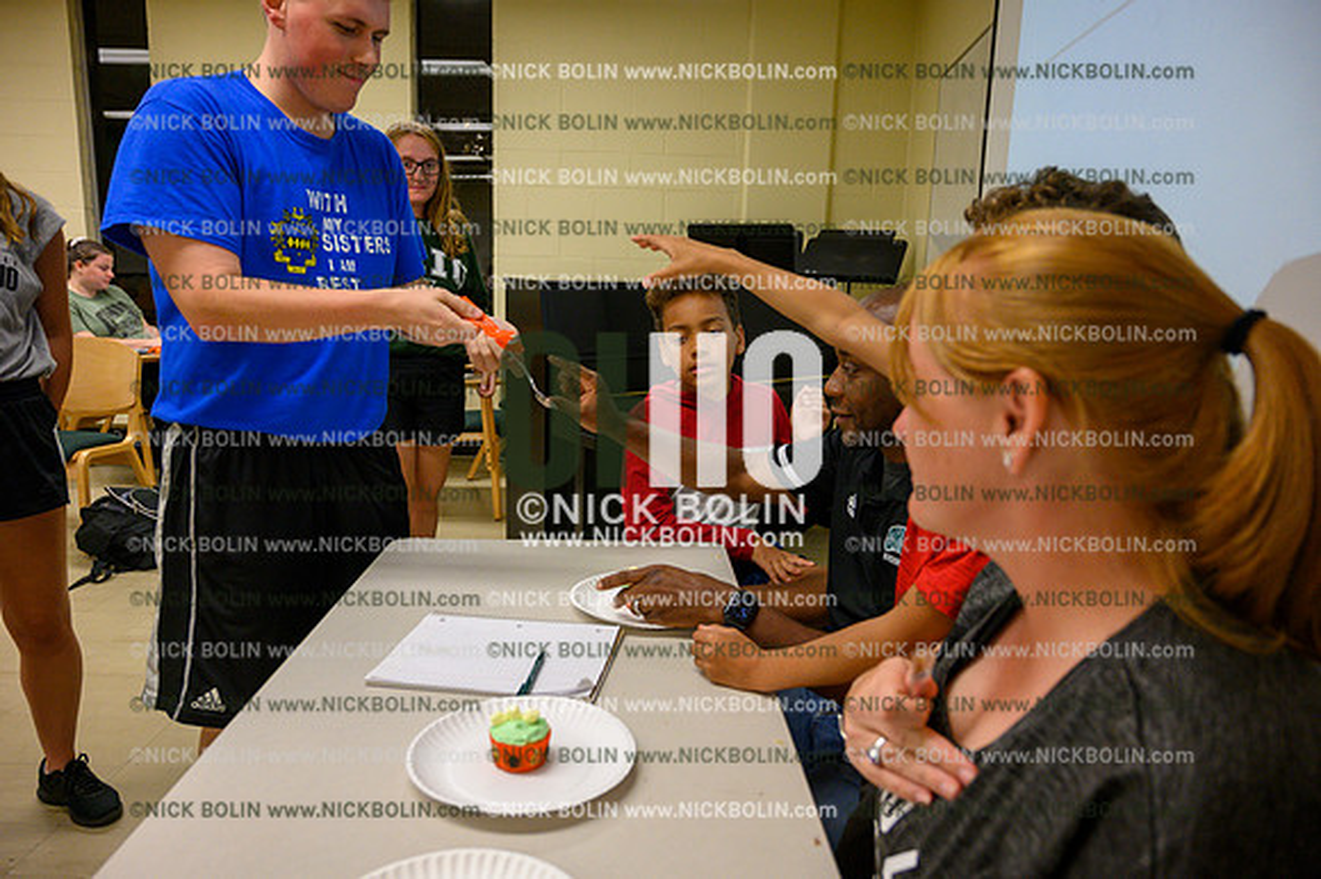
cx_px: 660
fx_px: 880
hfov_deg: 73.8
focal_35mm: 24
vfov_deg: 53.1
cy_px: 440
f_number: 4.5
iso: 1600
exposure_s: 1/250
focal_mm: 24
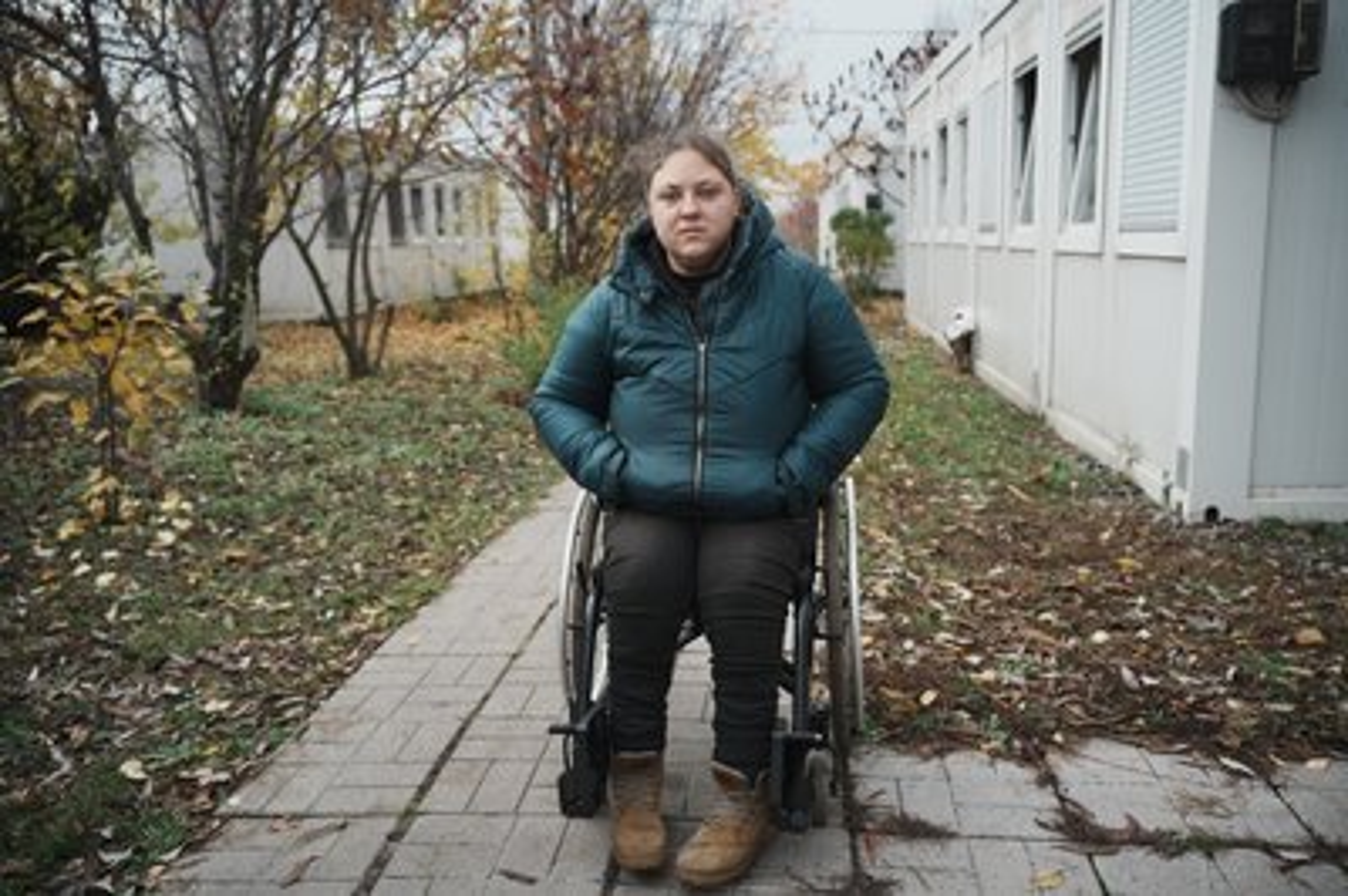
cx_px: 674
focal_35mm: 28
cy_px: 448
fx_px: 1048
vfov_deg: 46.3
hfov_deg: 65.5
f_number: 3.2
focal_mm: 28
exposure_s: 1/2000
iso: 200
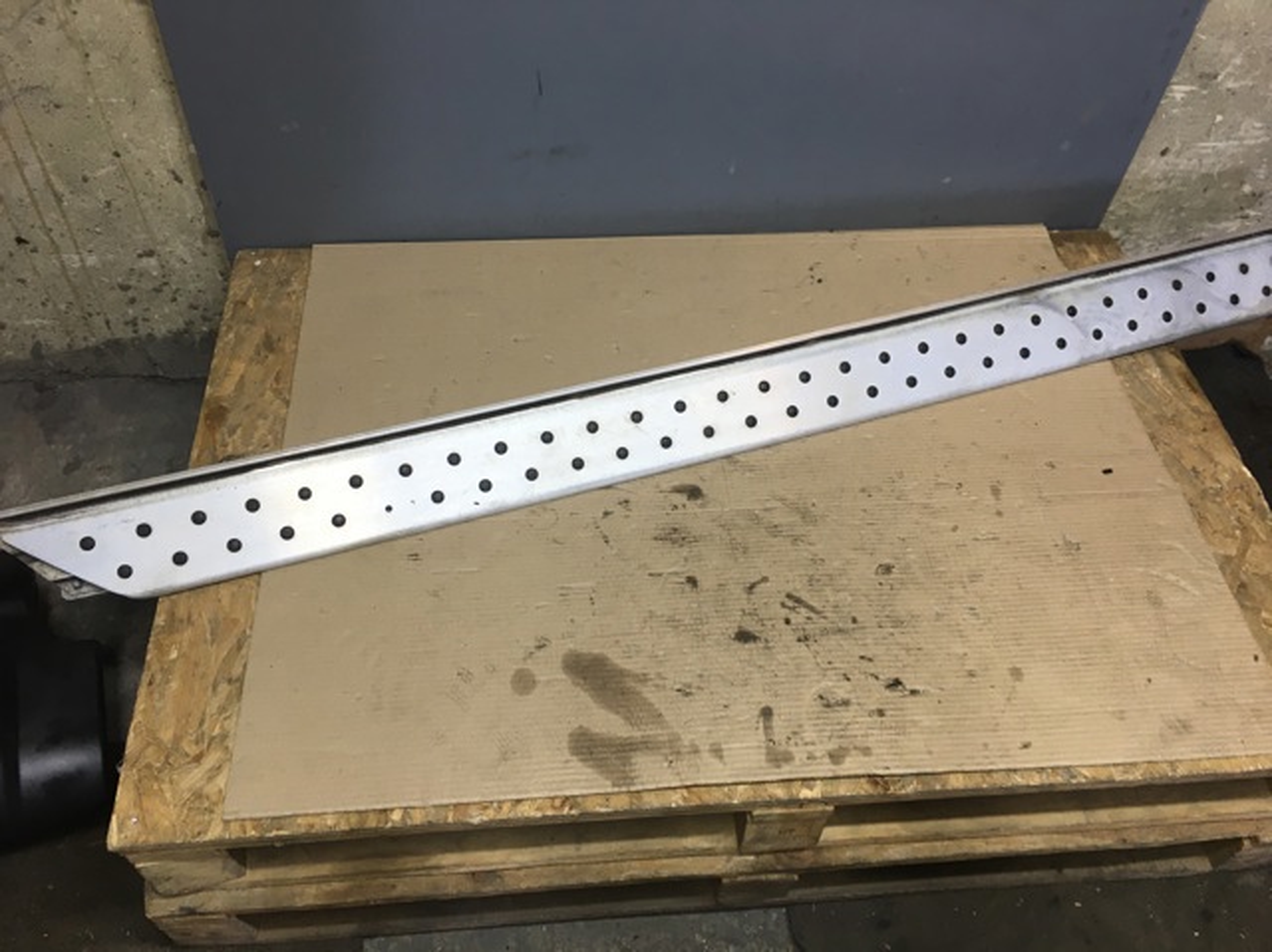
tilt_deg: -47.5
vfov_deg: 48.2
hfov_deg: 61.7
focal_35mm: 29
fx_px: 1065
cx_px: 636
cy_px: 476
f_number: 2.2
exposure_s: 1/33
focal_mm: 4.15
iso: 32
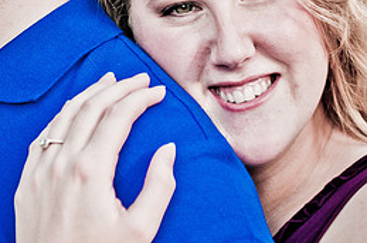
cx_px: 136
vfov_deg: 5.8
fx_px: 2393
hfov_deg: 8.8
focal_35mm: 235
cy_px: 49
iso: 200
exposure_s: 1/500
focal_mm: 70
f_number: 2.8
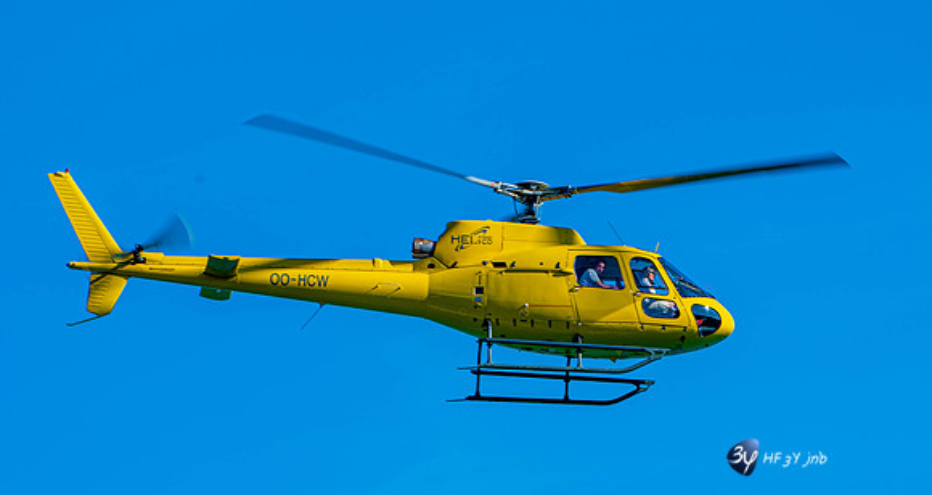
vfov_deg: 3.1
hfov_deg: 5.8
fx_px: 9254
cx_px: 556
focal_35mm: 379
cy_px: 275
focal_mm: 300
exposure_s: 1/320
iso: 100
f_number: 9
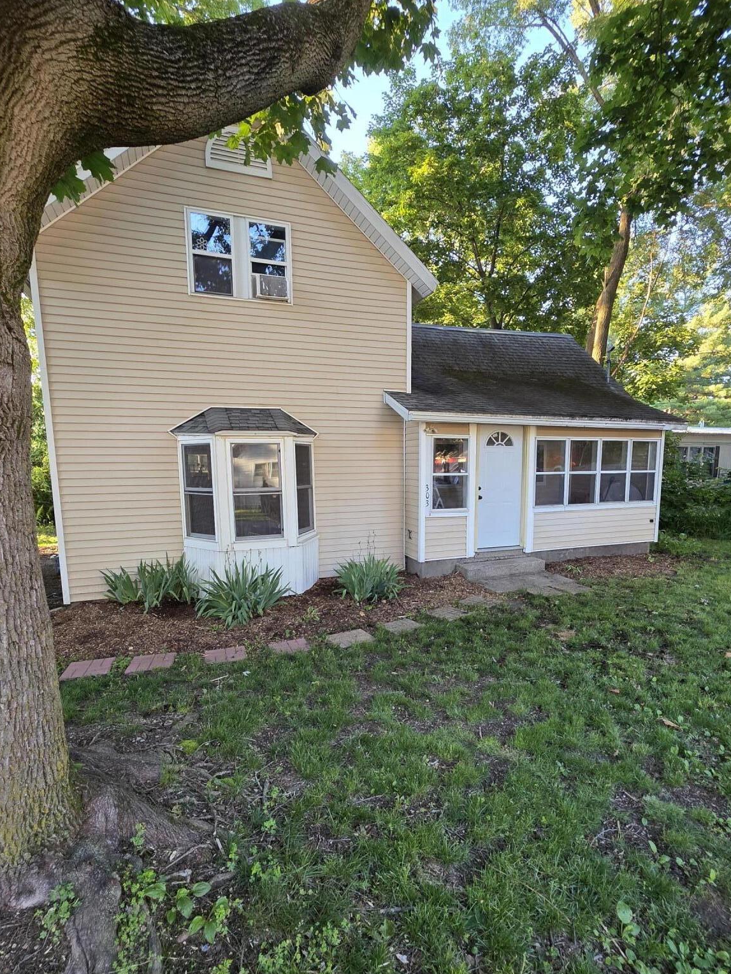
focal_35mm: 17
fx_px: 479
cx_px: 379
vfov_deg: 90.8
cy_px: 533
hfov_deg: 74.7
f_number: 1.9
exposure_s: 1/120
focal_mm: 2.2
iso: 125
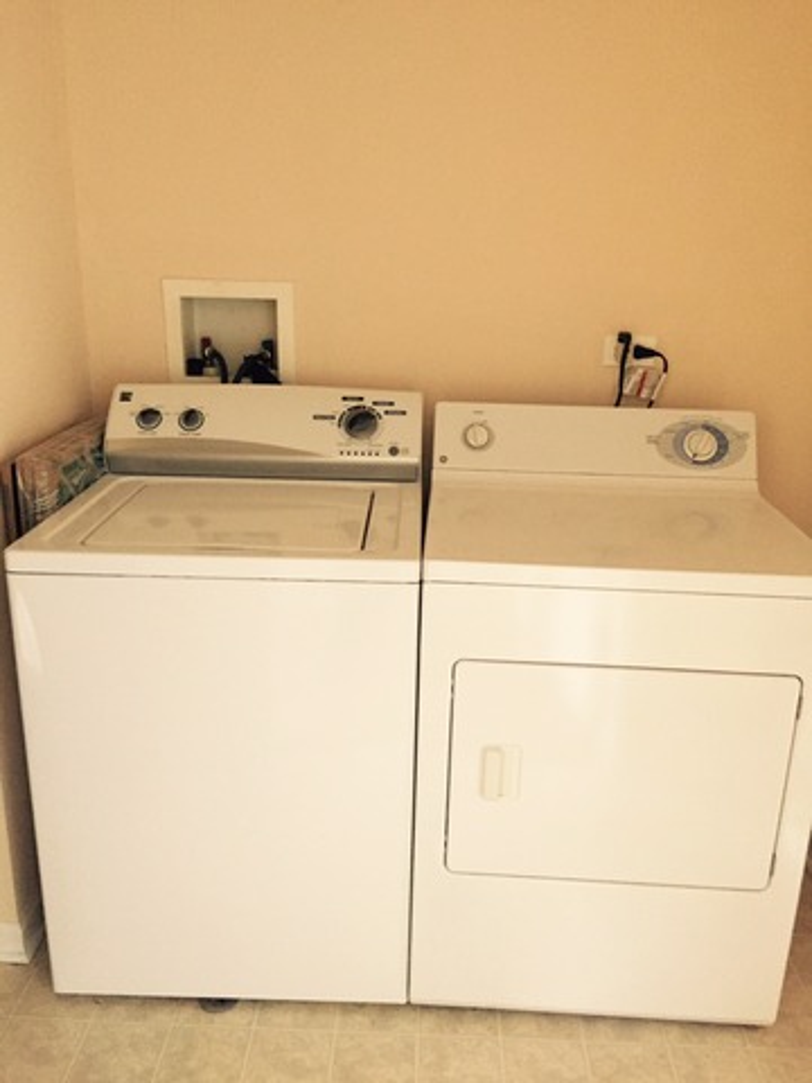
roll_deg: -2.1
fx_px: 907
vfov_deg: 61.7
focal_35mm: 29
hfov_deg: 48.2
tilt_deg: -18.6
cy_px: 542
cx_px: 406
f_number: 2.2
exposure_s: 1/15
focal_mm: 4.15
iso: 250
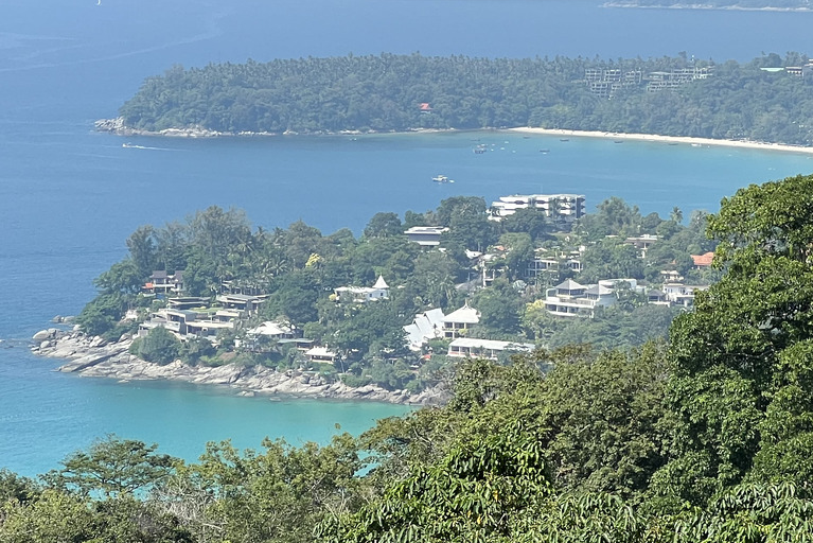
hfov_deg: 12.2
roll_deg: -0.2
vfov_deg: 8.2
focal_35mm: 167
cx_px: 729
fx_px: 3773
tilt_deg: -2.5
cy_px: 118
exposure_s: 1/847
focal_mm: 9
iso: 32
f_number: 2.8
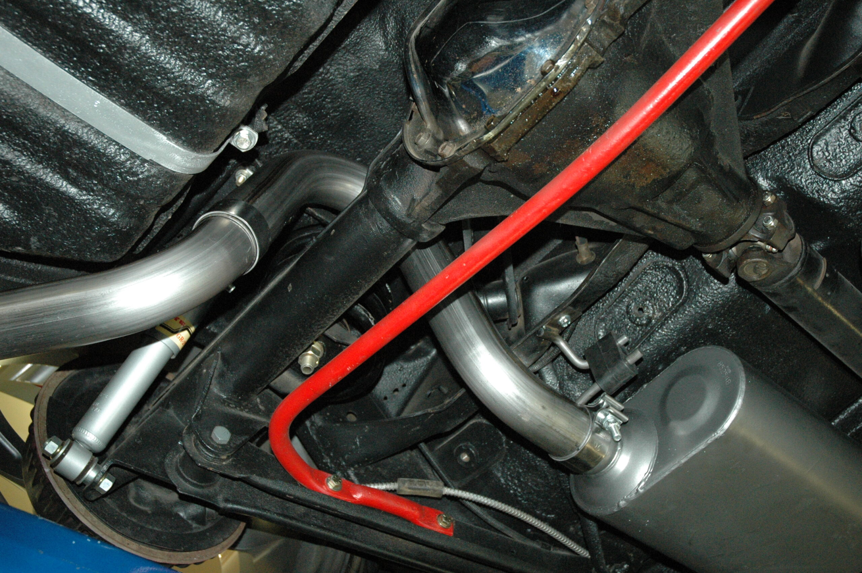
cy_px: 286
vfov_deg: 30.8
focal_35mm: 44
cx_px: 431
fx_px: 1041
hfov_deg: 45.0
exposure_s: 1/60
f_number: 5
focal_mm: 29
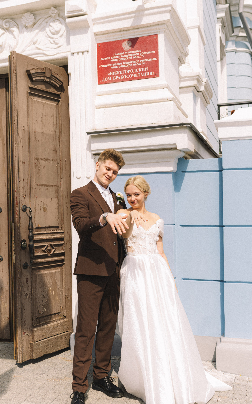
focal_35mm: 43
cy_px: 204
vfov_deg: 46.2
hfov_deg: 29.8
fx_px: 472
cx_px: 108
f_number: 4
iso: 160
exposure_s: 1/500
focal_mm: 35
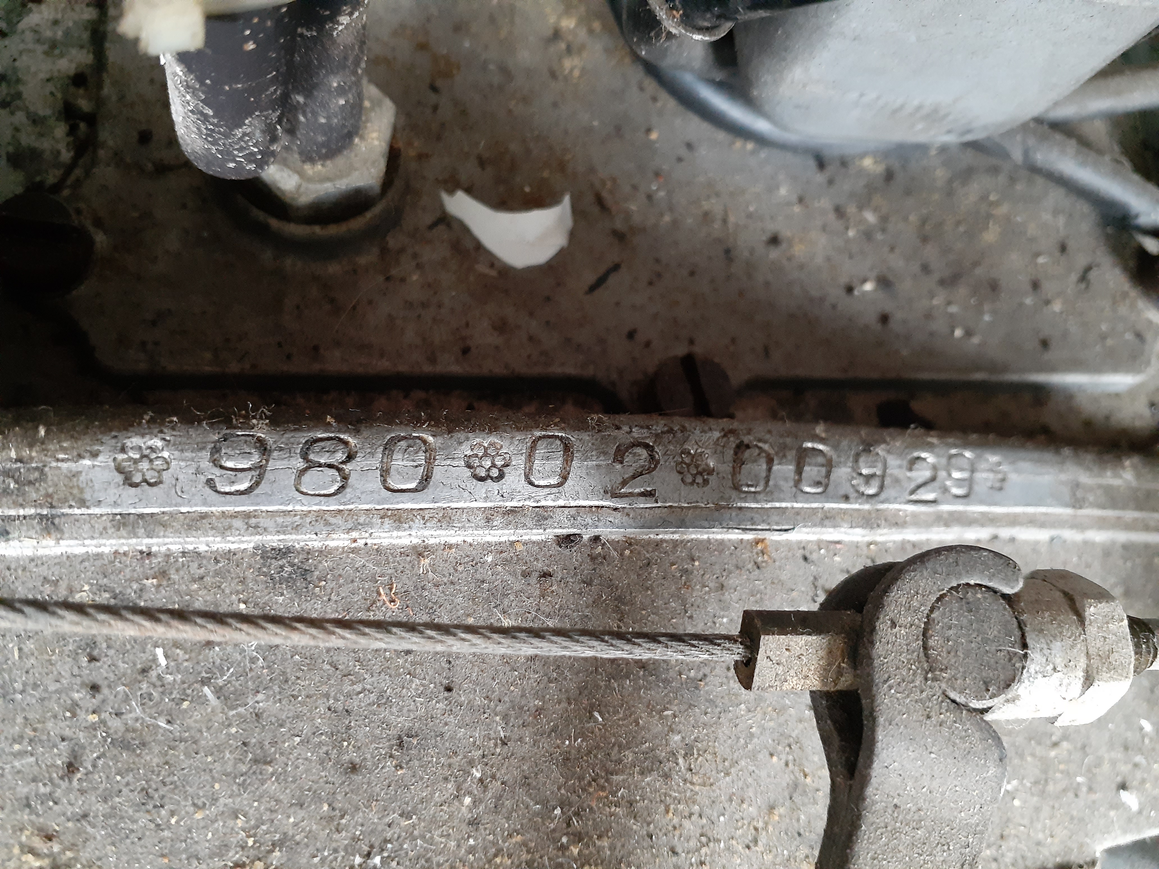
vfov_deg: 51.4
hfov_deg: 65.3
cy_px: 434
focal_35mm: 27
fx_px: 904
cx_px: 580
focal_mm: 3.6
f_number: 1.9
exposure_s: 1/25
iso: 640
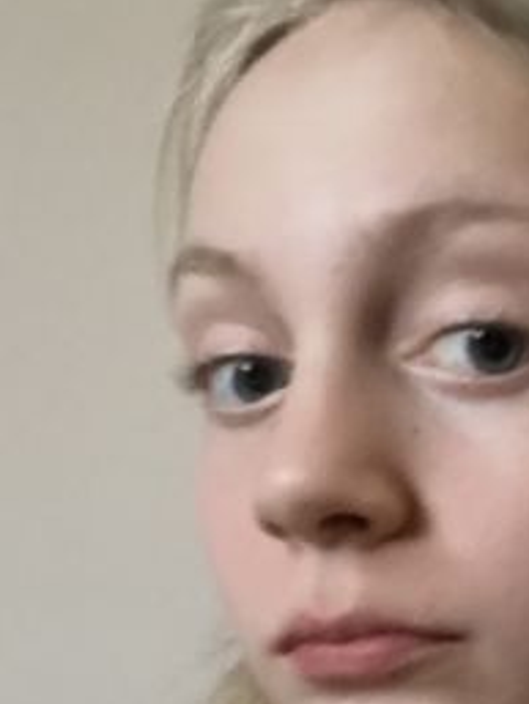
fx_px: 1425
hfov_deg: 20.3
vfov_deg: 27.2
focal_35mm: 70
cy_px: 575
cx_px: 548
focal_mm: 2.71
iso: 1000
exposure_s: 1/17
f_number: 2.2
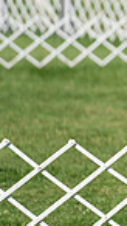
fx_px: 3956
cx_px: 438
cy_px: 51
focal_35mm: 660
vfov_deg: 3.3
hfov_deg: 1.8
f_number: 3.2
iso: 100
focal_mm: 159
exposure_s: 1/1600
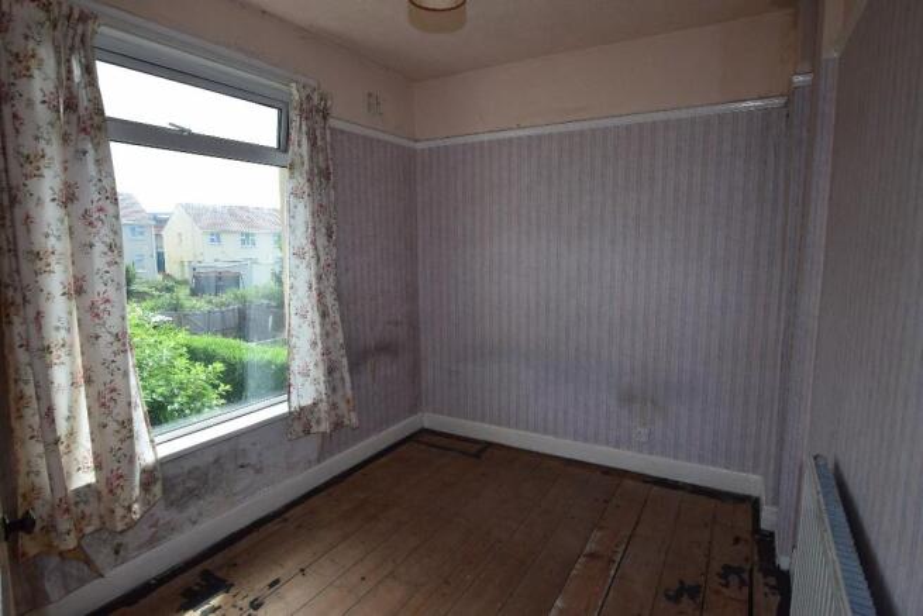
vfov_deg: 63.2
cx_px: 462
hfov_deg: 85.4
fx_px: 500
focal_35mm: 20
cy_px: 308
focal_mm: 13
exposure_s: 1/125
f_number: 9
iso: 400
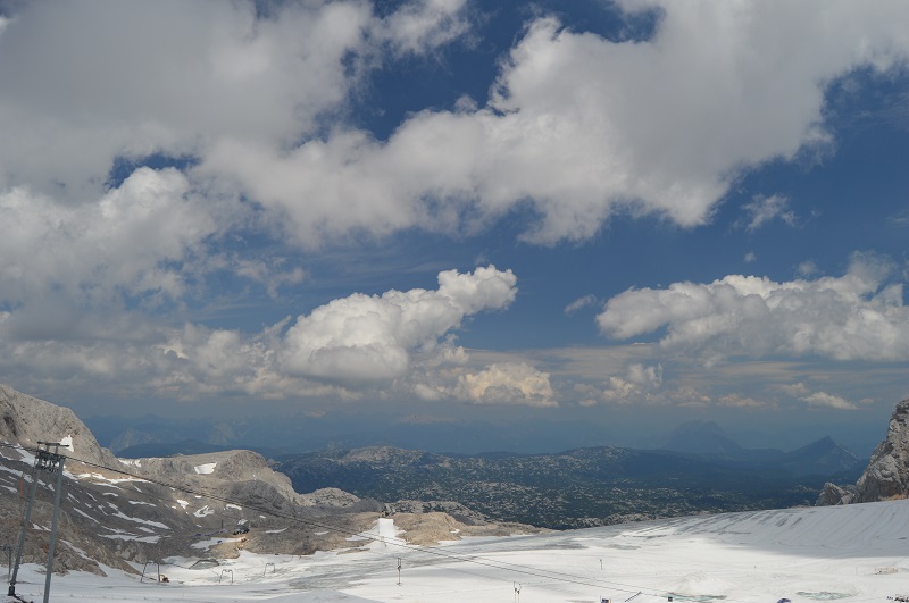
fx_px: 681
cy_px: 302
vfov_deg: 47.8
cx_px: 454
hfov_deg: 67.5
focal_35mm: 27
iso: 100
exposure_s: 1/125
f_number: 11
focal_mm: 18
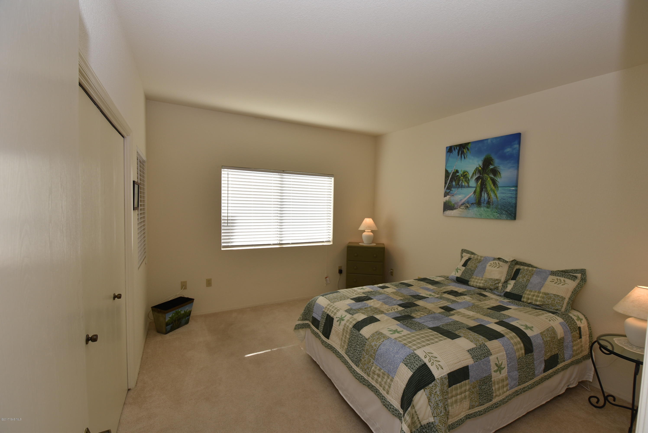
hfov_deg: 100.3
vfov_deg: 77.4
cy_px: 216
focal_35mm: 15
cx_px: 324
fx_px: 270
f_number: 5.6
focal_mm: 10
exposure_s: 1/125
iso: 125
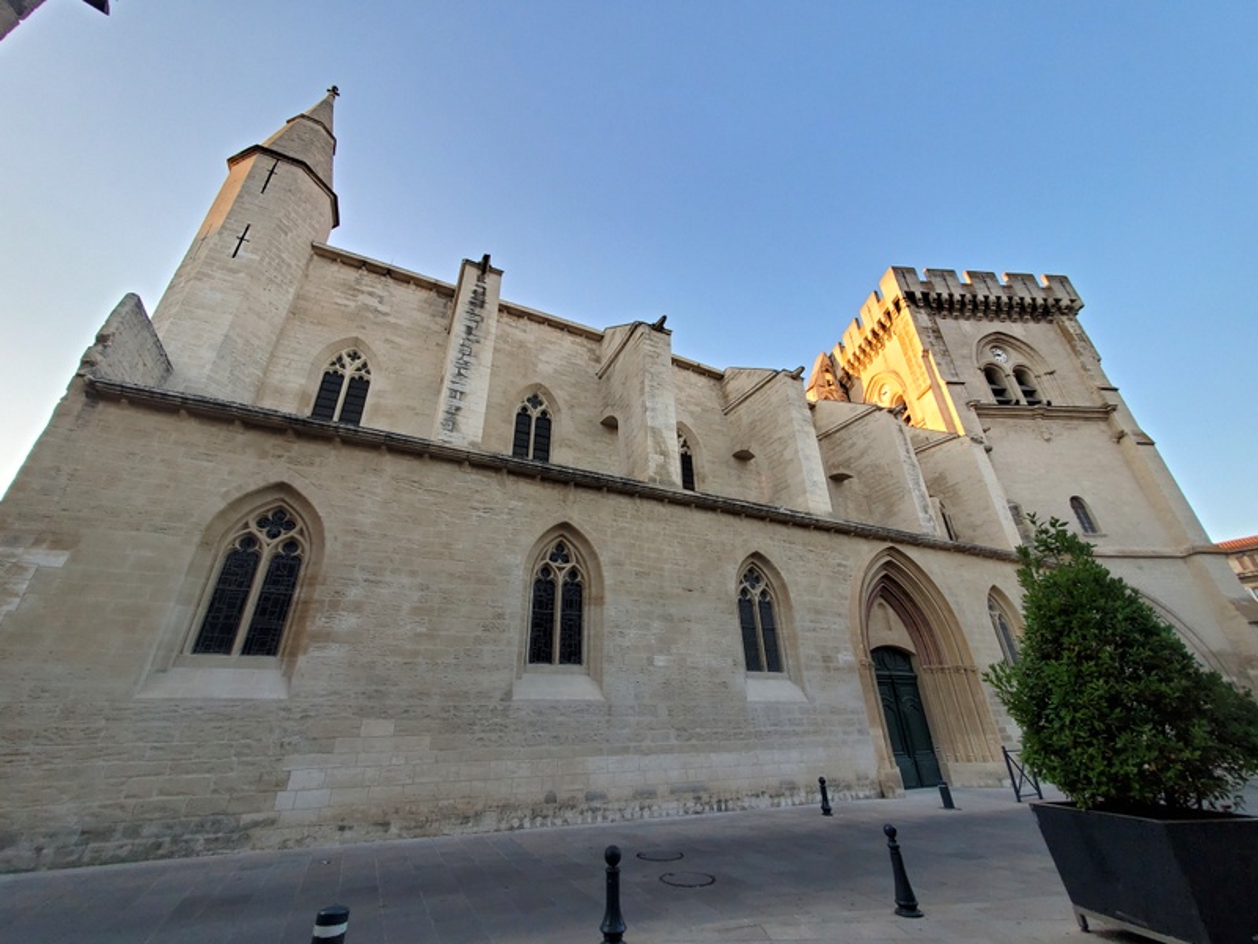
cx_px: 629
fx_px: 472
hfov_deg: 106.2
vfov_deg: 89.9
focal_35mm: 13
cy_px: 472
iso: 50
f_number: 2.2
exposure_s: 1/111
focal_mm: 1.8
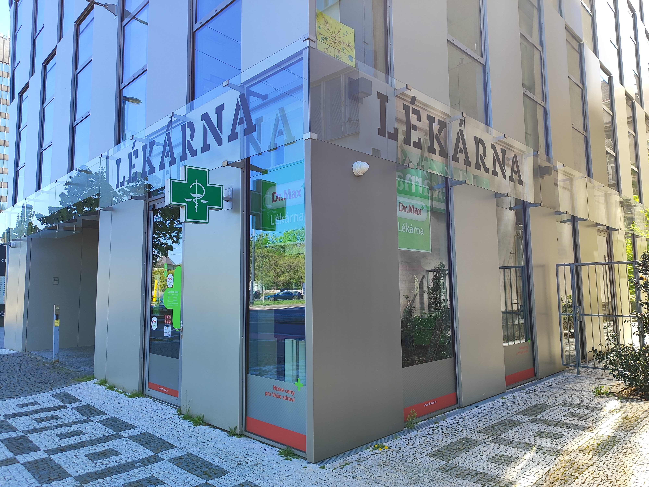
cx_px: 324
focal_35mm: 24
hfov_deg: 71.6
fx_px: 450
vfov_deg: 56.8
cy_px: 244
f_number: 1.89
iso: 50
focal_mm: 5.89
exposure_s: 1/153
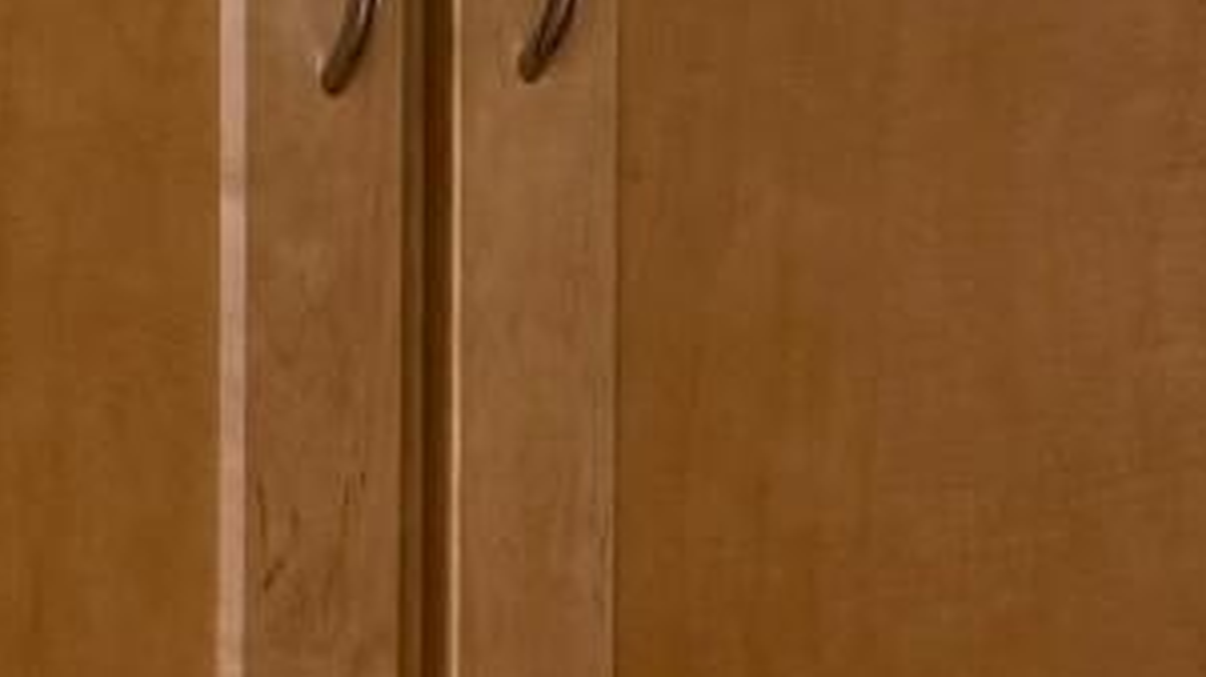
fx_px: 5562
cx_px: -1406
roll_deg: +1.1
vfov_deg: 6.3
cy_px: -1450
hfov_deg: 11.0
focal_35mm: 174
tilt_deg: -2.9
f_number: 1.78
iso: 160
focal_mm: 6.76
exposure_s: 1/60
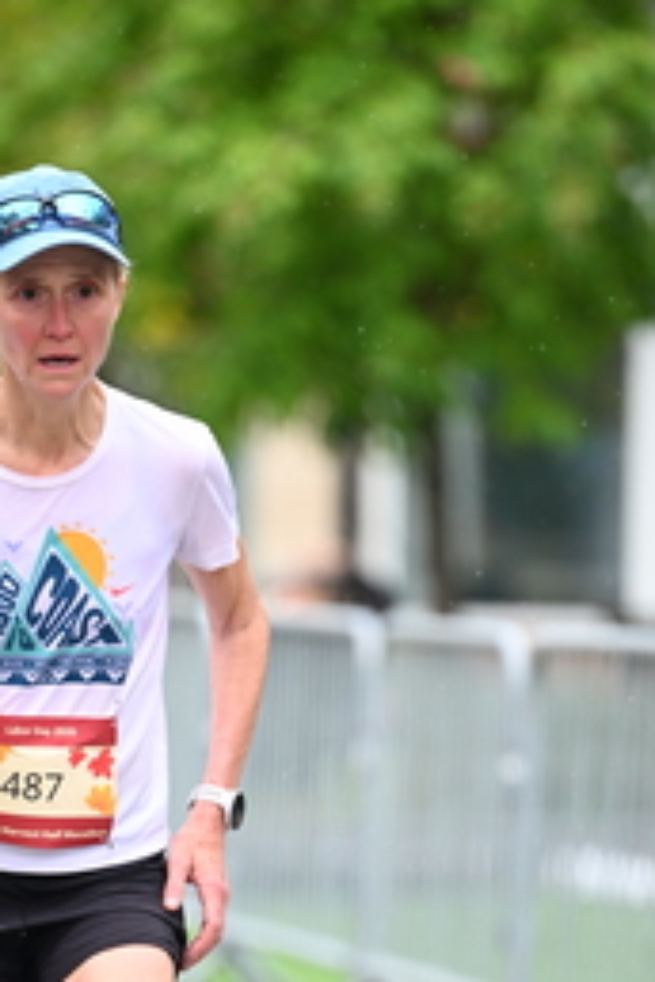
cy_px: 780
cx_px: 215
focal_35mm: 426
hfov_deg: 3.2
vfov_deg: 4.8
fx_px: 11625
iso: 1250
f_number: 2.8
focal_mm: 200
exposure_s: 1/1250
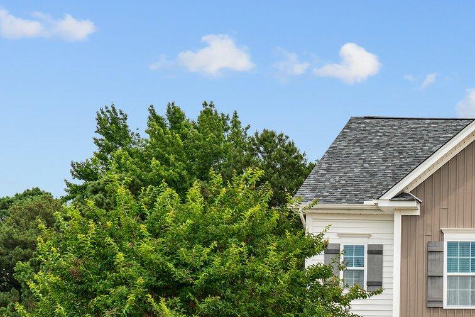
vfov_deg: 19.6
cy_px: 389
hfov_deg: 27.5
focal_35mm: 65
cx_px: 558
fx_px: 858
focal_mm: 24
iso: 400
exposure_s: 1/400
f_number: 8
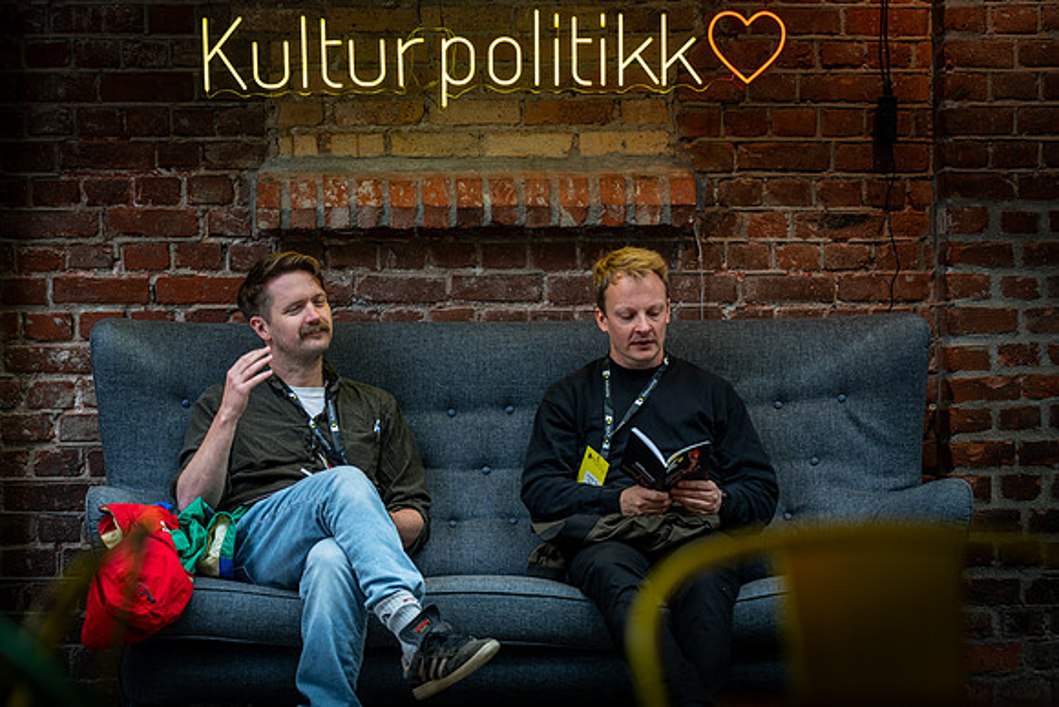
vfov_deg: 11.4
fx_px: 3531
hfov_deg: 17.1
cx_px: 530
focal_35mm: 120
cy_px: 354
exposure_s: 1/200
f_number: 2.8
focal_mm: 120
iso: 250
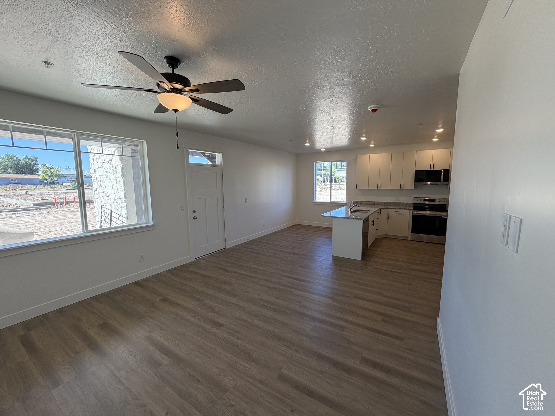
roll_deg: +0.6
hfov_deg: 102.1
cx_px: 278
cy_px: 208
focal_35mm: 14
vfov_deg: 85.7
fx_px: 224
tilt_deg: -7.1
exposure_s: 1/123
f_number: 2.2
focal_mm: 2.22
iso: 64
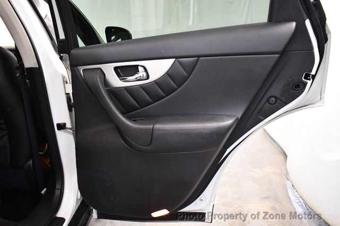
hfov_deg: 62.0
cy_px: 113
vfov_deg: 43.6
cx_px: 170
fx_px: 283
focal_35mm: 30
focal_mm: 20
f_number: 3.8
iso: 3200
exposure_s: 1/80
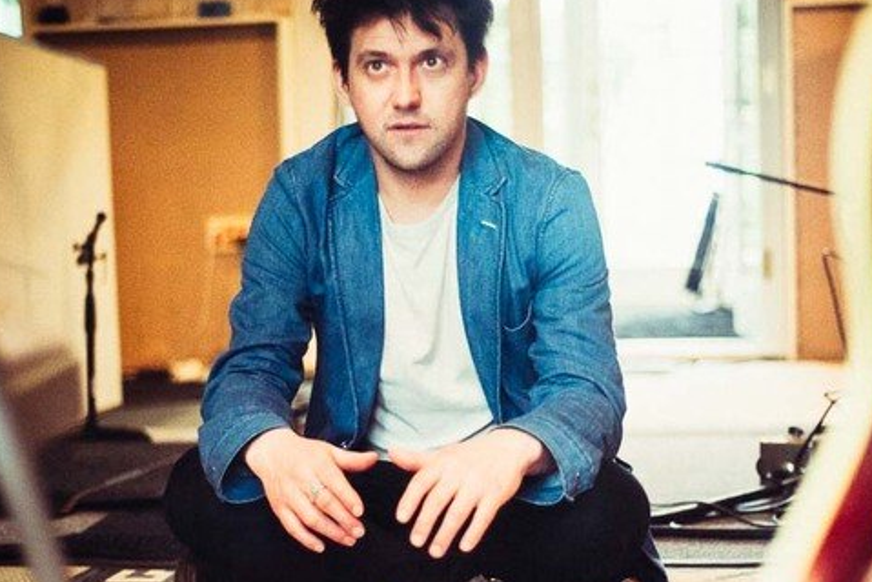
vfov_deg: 19.2
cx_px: 435
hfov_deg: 28.4
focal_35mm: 71
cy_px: 342
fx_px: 1721
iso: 6400
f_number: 1.8
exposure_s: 1/500
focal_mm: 50
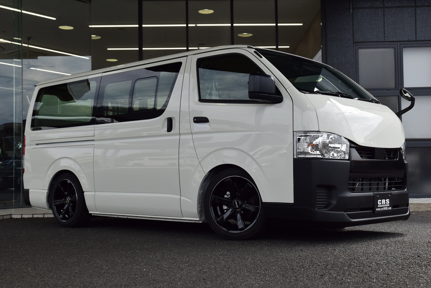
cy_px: 144
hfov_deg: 38.9
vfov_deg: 26.5
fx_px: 611
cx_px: 216
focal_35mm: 51
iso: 400
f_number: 11
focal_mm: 34
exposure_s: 1/500
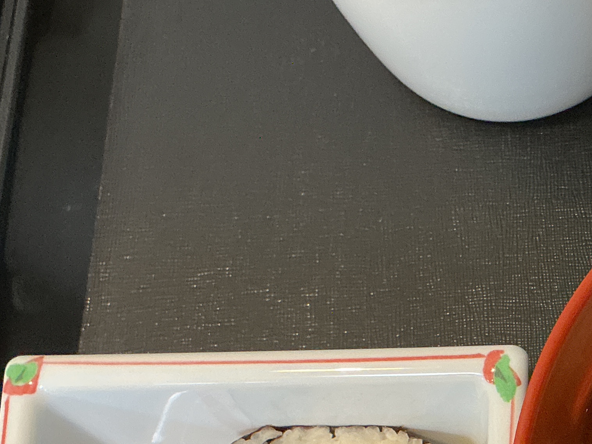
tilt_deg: -74.1
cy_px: 351
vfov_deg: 19.0
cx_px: 686
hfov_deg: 23.4
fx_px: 1317
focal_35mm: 77
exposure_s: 1/50
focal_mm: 3
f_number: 1.8
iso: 200
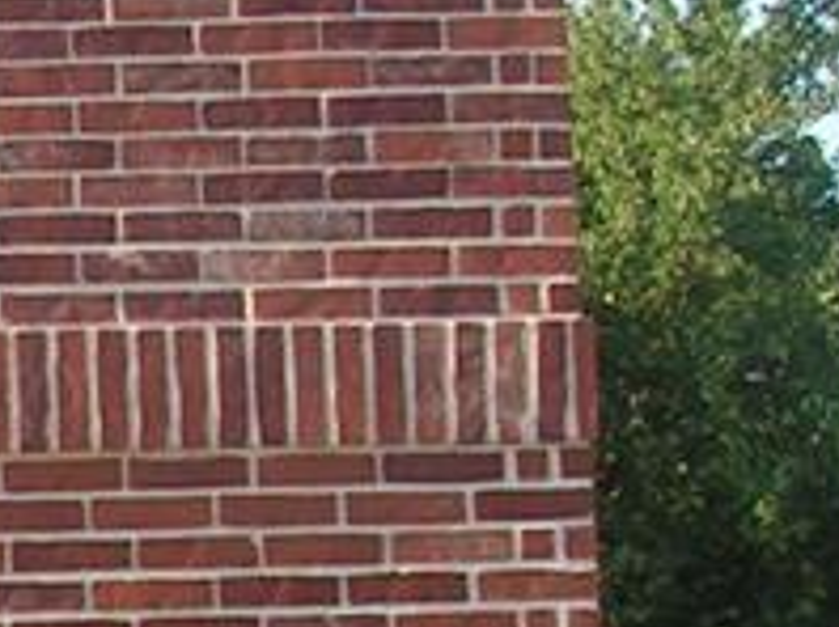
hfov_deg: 9.1
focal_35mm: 197
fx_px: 4769
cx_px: -1140
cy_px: 830
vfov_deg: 7.4
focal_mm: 5.8
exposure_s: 1/125
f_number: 5.6
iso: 50
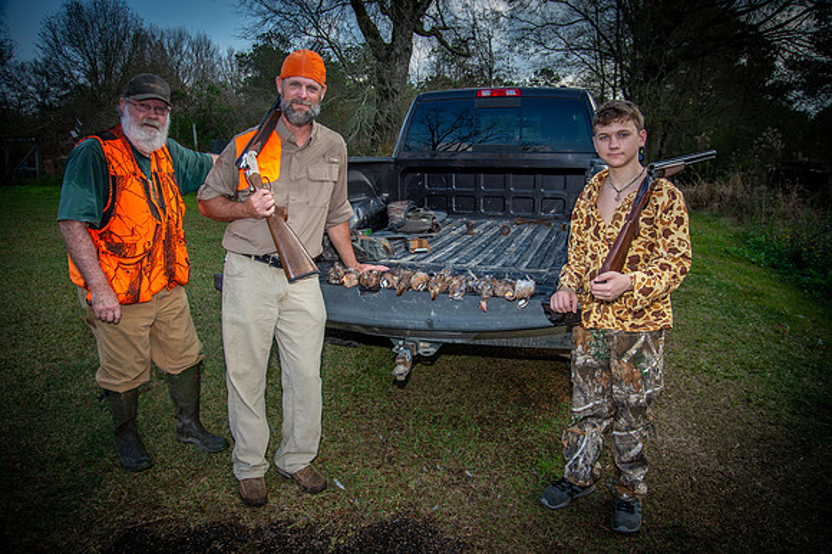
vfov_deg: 53.1
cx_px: 416
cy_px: 277
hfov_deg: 73.8
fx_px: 554
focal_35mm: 24
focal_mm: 24
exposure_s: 1/250
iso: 250
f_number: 6.3
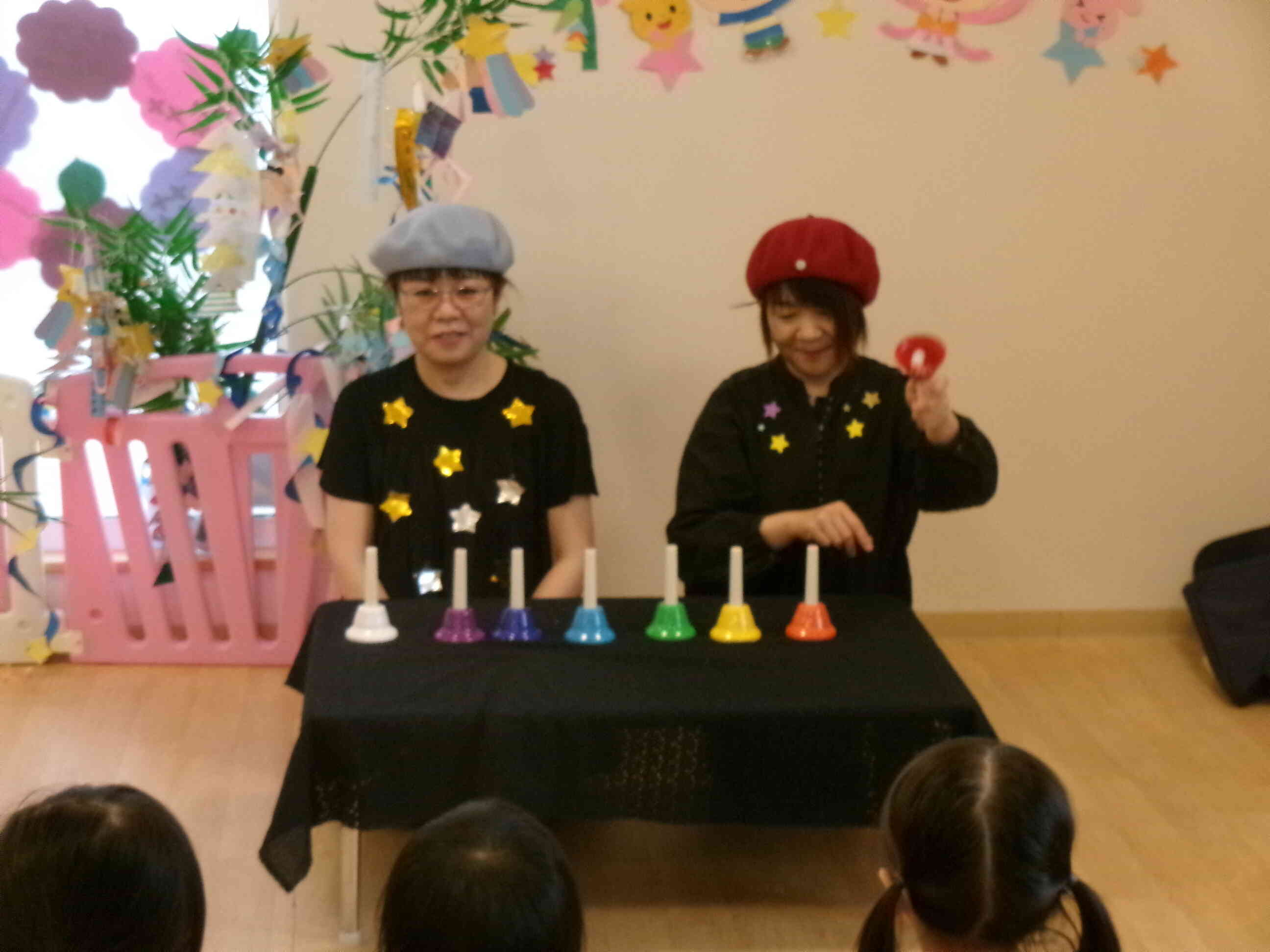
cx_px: 635
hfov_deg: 25.0
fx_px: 2862
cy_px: 476
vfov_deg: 18.9
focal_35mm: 78
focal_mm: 14
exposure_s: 1/120
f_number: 5.4
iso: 800
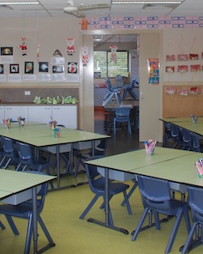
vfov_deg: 31.7
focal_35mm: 59
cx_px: 109
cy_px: 83
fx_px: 443
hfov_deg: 25.8
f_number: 3.8
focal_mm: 20
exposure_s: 1/60
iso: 220
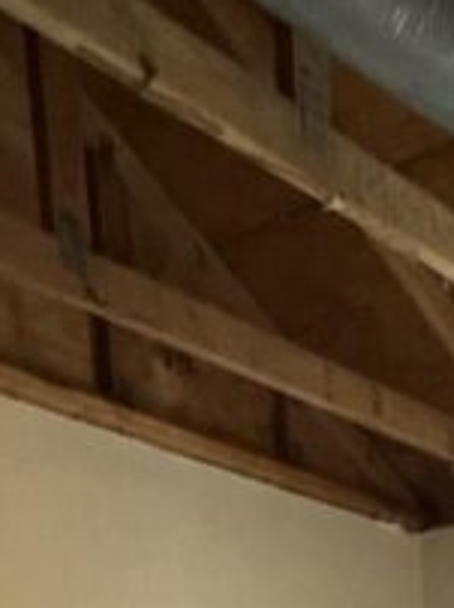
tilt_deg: -14.0
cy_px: 1195
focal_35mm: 71
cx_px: 472
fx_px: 1244
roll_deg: +2.0
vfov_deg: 18.6
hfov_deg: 19.9
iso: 1000
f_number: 2.2
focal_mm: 2.22
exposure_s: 1/60
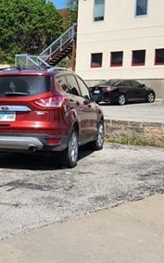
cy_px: 133
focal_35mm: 66
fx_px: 473
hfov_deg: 17.9
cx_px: -71
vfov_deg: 31.1
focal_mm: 5.4
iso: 20
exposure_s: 1/2021
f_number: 1.8
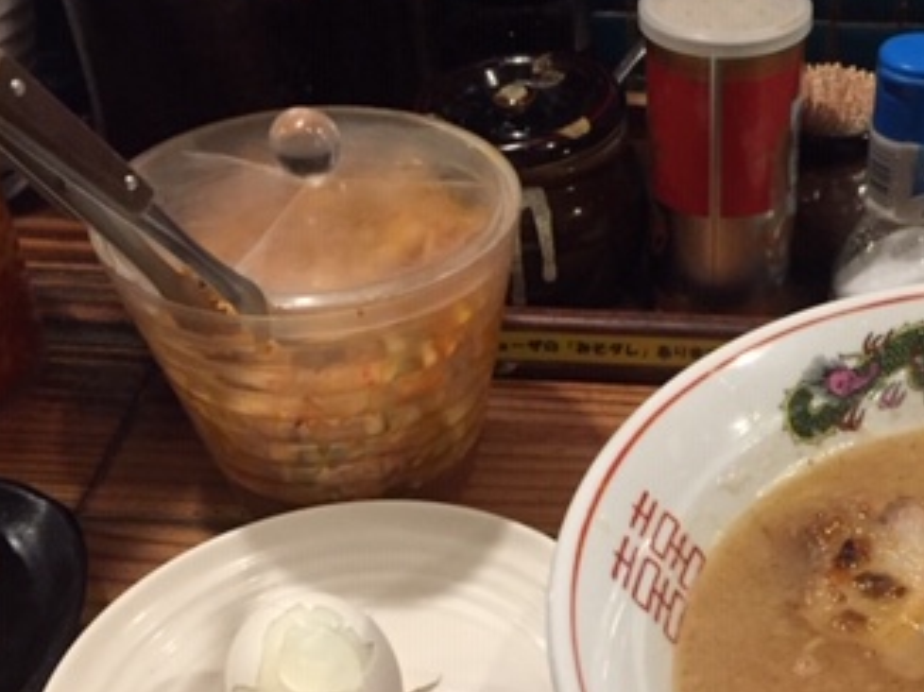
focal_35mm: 57
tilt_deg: -40.0
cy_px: 502
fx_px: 1520
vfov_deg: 25.4
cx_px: 717
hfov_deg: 33.0
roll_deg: -1.5
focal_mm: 4.15
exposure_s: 1/30
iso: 200
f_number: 2.2
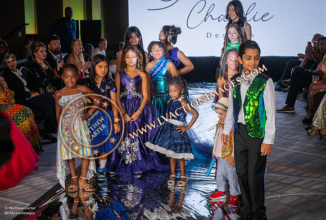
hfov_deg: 31.1
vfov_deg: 21.2
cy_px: 106
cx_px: 173
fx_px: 585
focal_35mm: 64
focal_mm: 60
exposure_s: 1/640
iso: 1000
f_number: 4
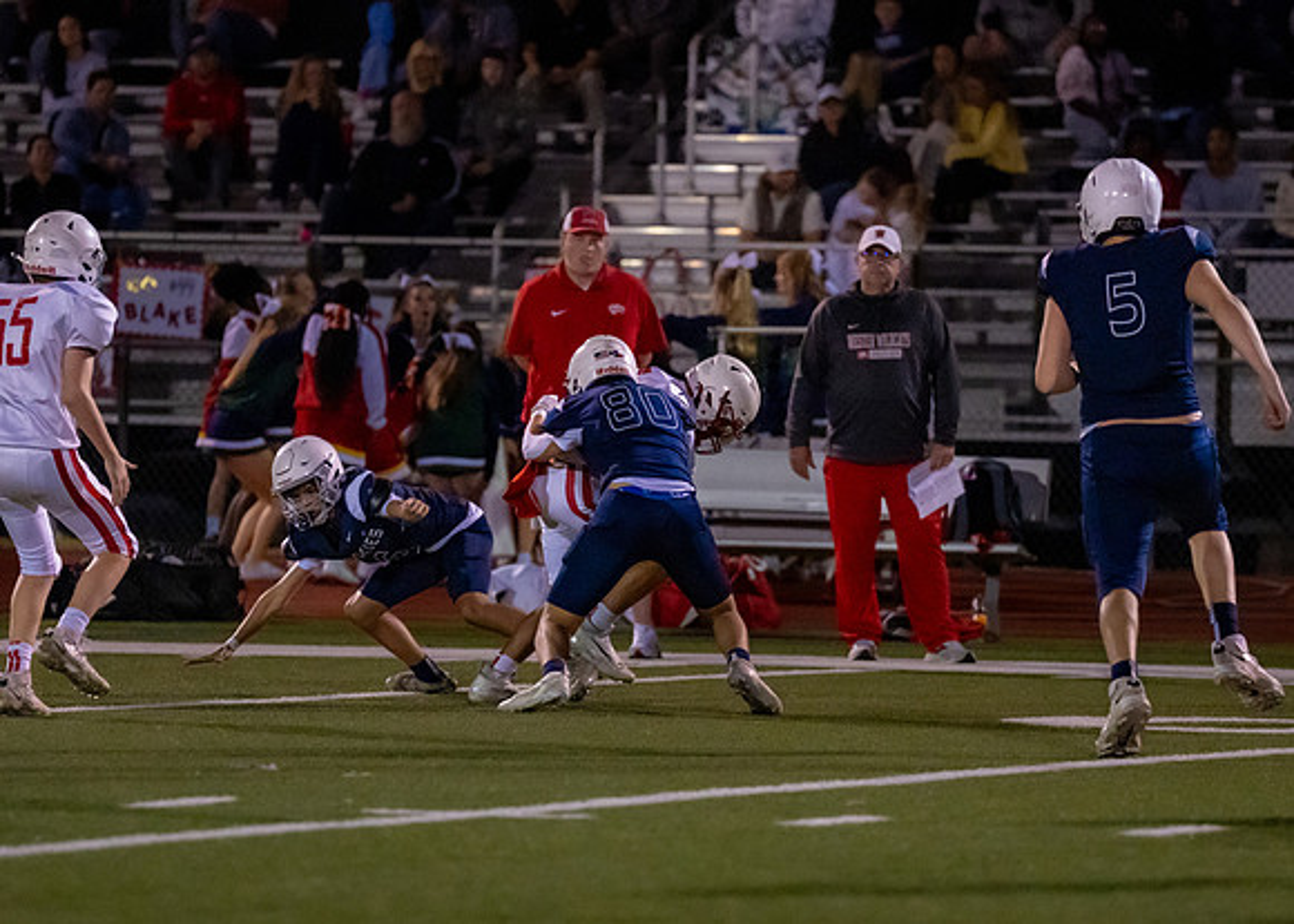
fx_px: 13212
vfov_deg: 4.0
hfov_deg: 5.6
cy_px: 425
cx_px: 642
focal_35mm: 360
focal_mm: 200
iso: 5000
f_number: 2.8
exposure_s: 1/1250
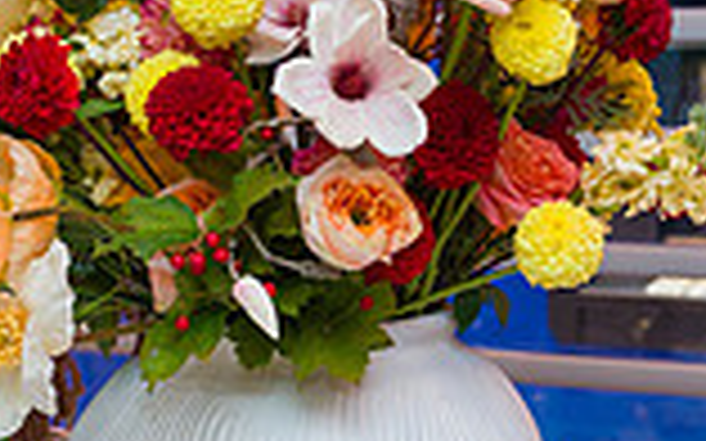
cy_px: 256
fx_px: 2558
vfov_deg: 9.8
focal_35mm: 133
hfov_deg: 15.5
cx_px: 686
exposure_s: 1/160
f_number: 3.2
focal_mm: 33
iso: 800
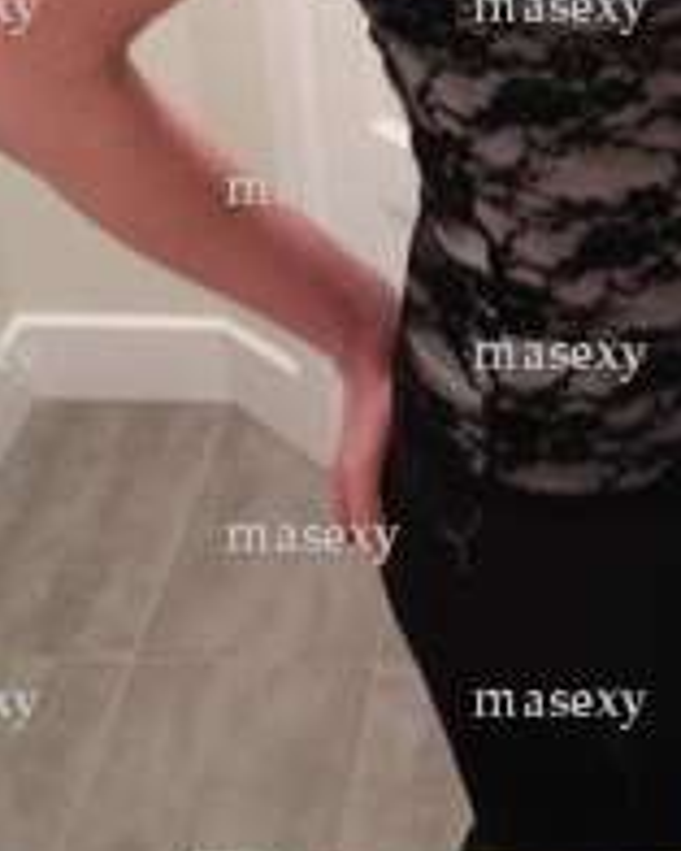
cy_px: 330
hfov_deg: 17.4
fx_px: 2190
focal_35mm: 87
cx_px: 635
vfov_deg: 21.9
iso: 200
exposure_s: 1/20
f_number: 2.4
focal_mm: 4.28
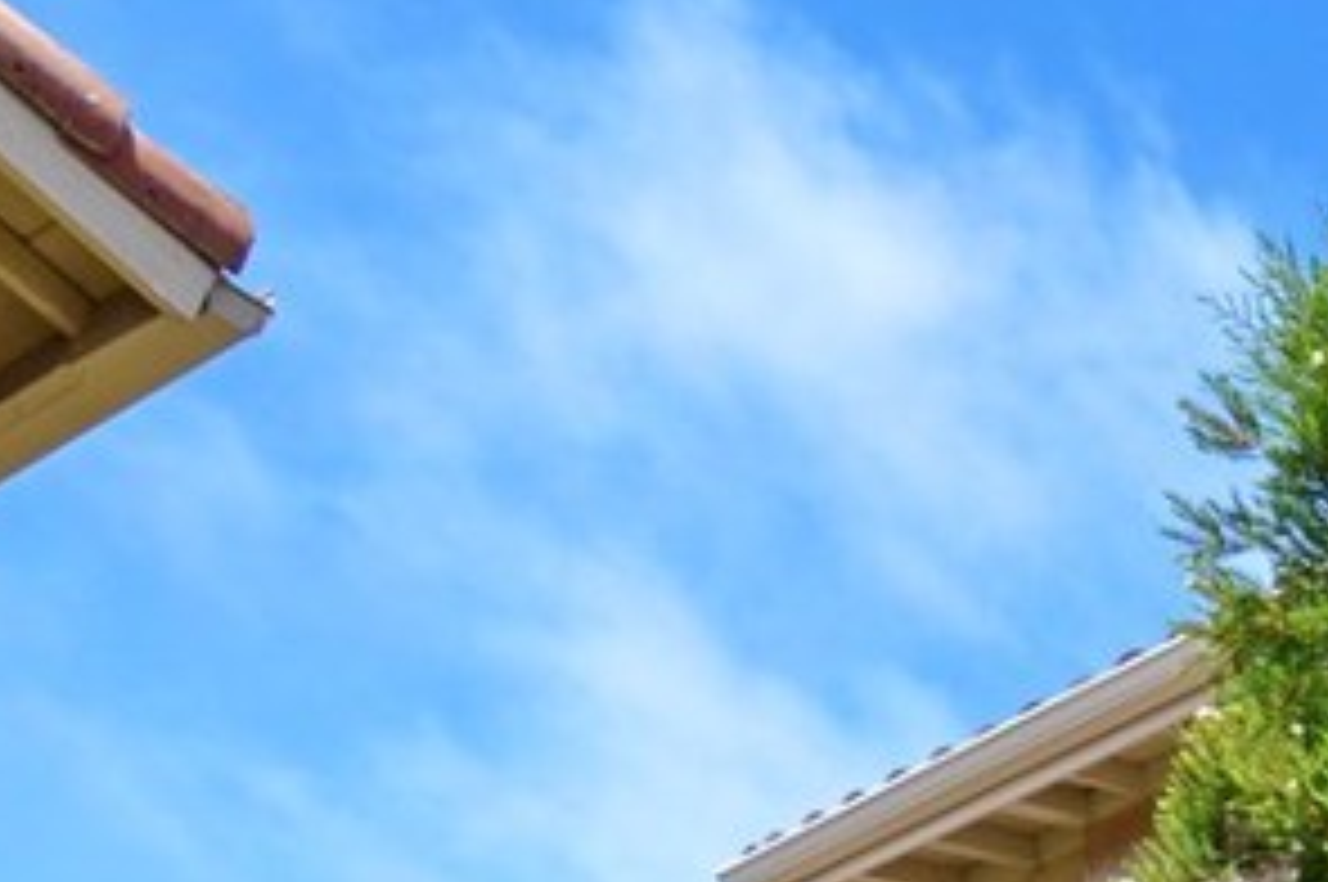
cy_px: 1377
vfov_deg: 17.7
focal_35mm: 68
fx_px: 2496
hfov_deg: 25.0
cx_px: 1810
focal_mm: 13
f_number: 3.2
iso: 100
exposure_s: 1/1000
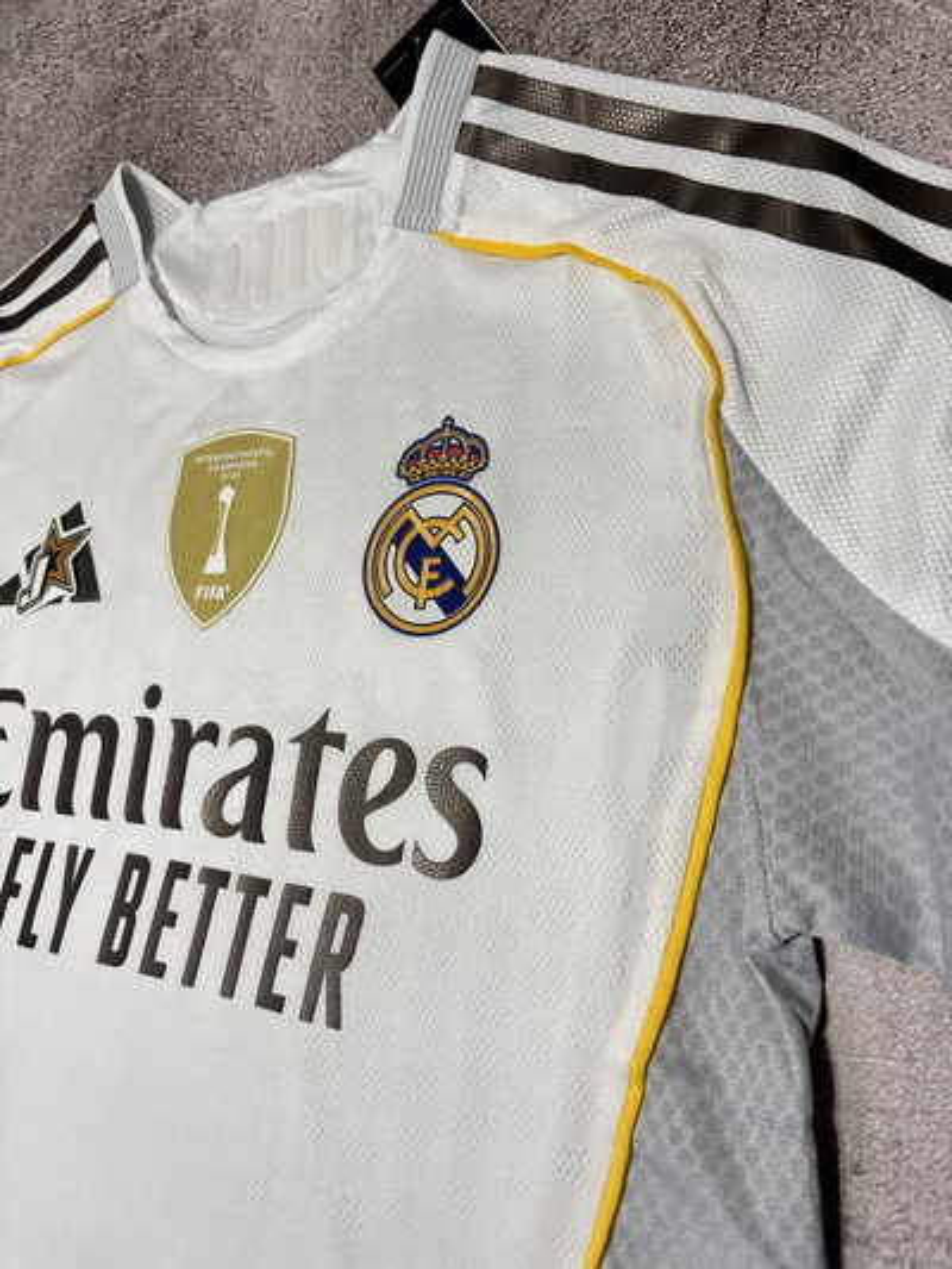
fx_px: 953
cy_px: 634
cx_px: 476
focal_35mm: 26
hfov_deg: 53.1
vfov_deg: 67.3
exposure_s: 1/50
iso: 125
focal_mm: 5.96
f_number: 1.6
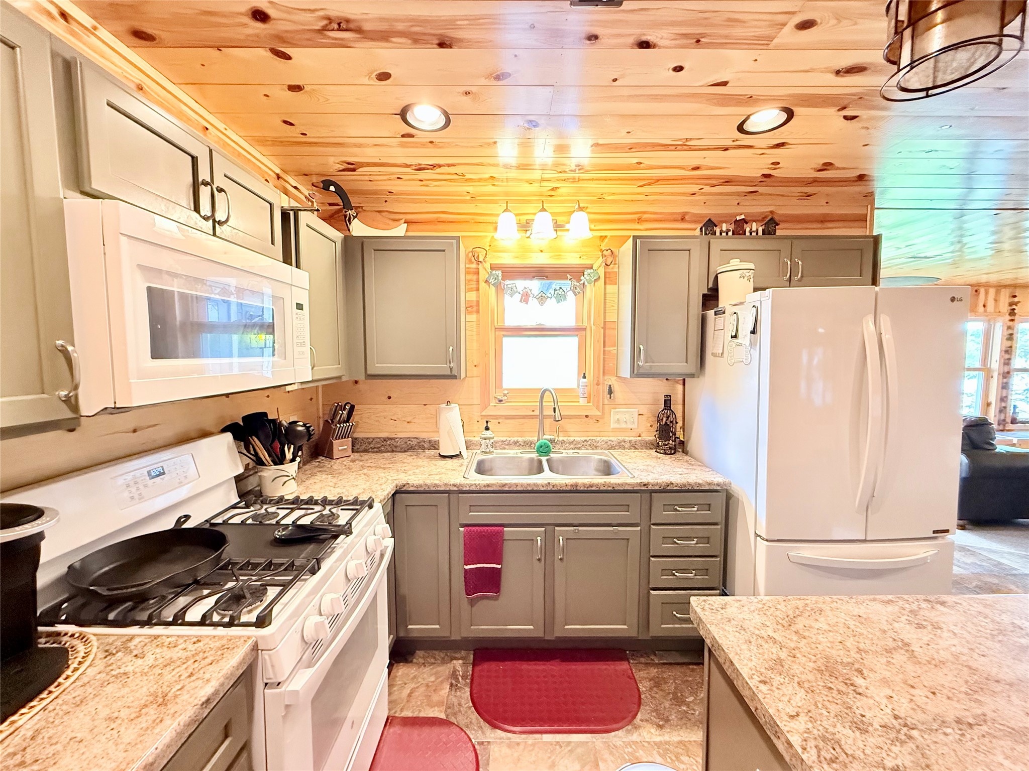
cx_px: 514
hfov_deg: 102.1
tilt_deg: -4.8
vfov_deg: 85.7
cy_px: 386
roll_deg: +0.1
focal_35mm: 14
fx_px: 416
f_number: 2.2
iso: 800
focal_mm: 2.22
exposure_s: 1/60
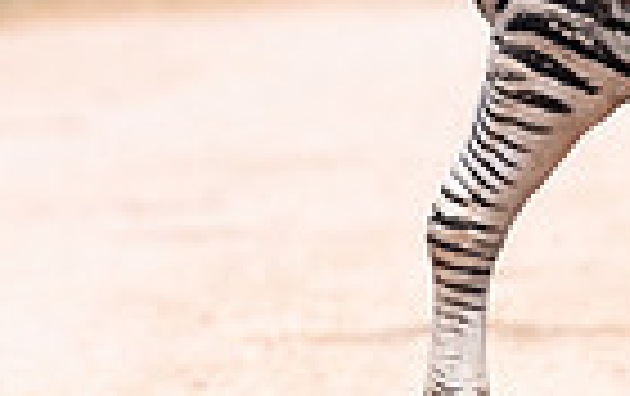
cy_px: -124
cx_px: 418
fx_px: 49889
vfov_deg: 0.5
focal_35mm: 2901
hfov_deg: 0.7
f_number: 9
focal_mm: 600
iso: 800
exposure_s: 1/2500
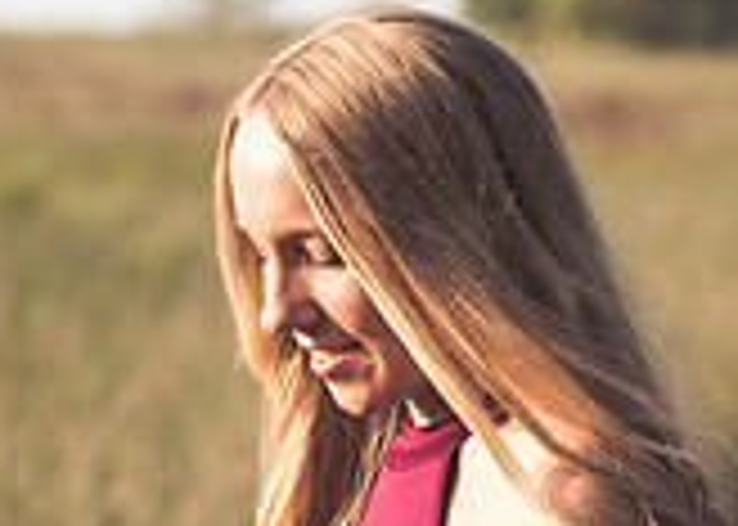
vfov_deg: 4.2
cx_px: 383
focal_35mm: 339
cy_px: 374
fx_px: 7102
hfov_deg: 5.9
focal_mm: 43
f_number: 1.7
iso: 200
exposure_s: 1/2500
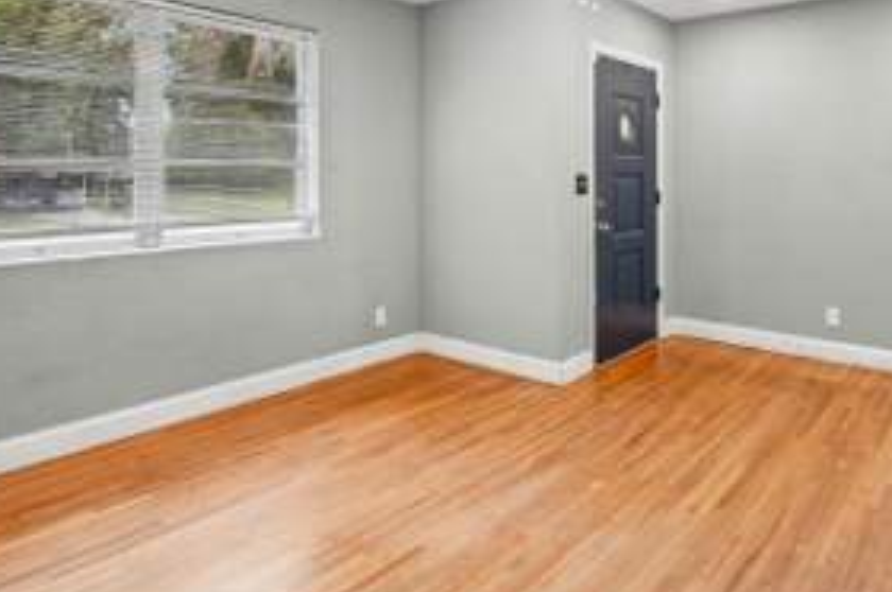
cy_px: 177
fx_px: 624
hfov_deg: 70.7
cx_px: 516
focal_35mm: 25
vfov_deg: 49.5
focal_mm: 14.7
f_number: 10
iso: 400
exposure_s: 1/6
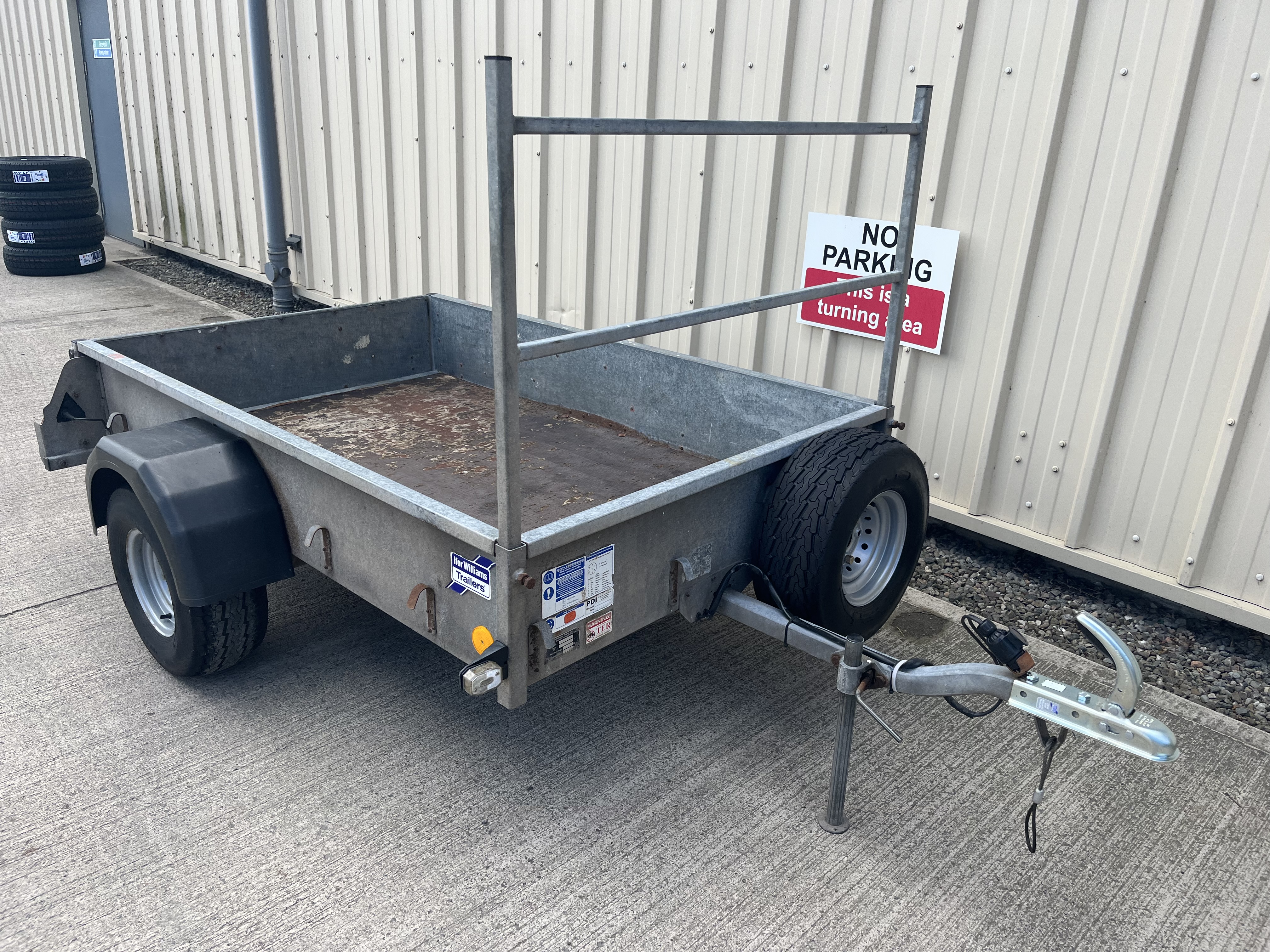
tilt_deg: -21.9
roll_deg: -2.3
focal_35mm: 26
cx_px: 635
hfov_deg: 67.3
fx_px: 954
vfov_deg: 53.1
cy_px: 476
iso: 50
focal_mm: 5.1
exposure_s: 1/1238
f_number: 1.6
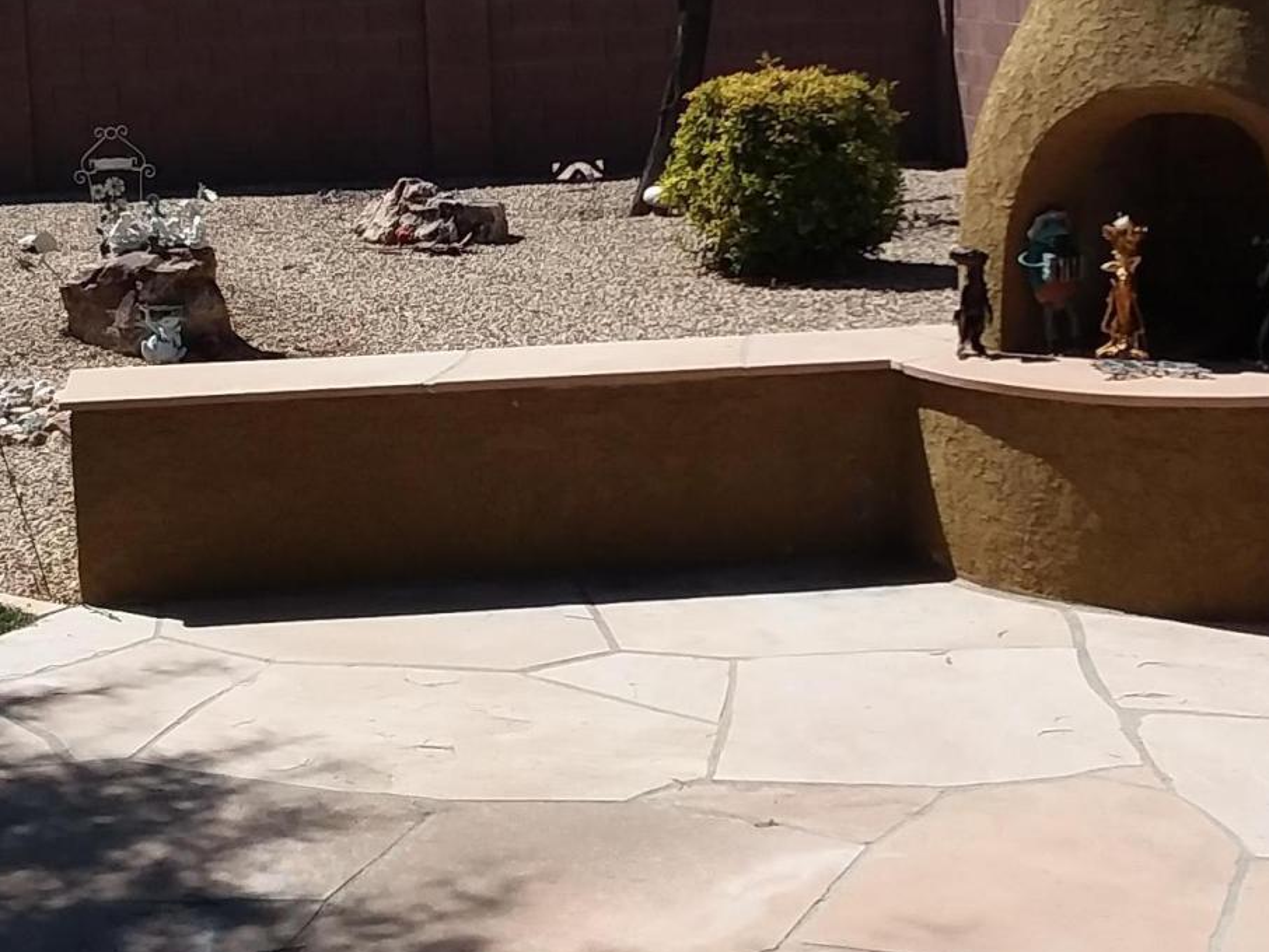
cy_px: 356
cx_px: 501
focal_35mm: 64
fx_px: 2347
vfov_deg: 22.9
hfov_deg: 30.2
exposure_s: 1/1939
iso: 40
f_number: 1.9
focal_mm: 2.47
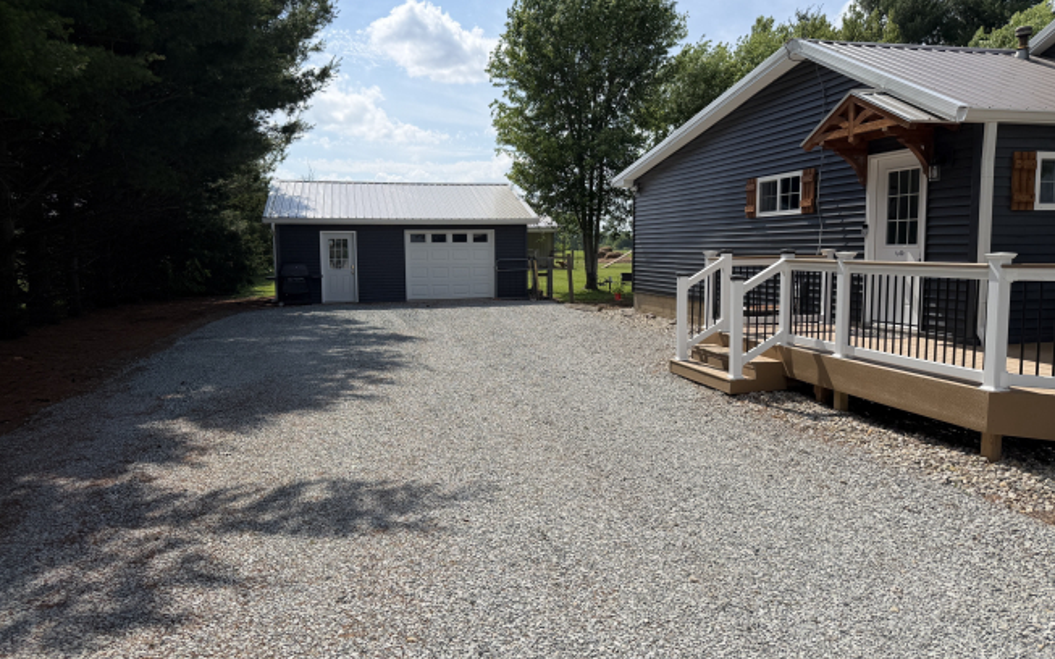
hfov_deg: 70.4
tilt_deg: -6.2
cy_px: 323
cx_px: 529
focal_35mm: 26
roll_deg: +0.7
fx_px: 747
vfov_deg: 47.6
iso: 100
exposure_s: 1/7353
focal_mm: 6.76
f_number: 1.78
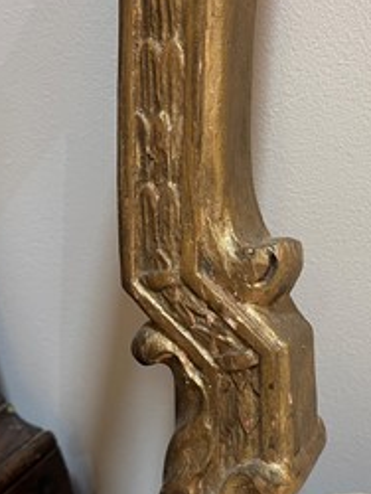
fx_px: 571
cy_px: 308
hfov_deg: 35.4
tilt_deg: -20.8
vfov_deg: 46.4
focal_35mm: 40
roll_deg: +7.5
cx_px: 270
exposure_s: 1/50
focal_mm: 5.1
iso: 100
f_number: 1.6
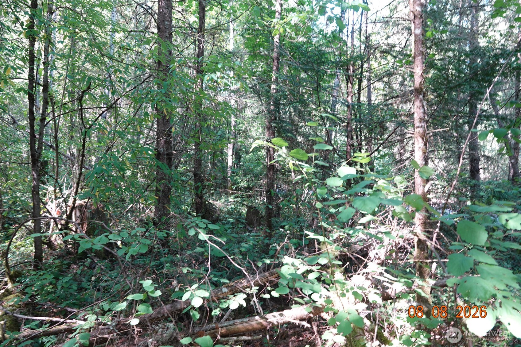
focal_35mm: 24
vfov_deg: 53.1
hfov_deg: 73.7
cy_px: 174
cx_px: 260
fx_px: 347
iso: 160
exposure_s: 1/30
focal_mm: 8.8
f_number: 2.4
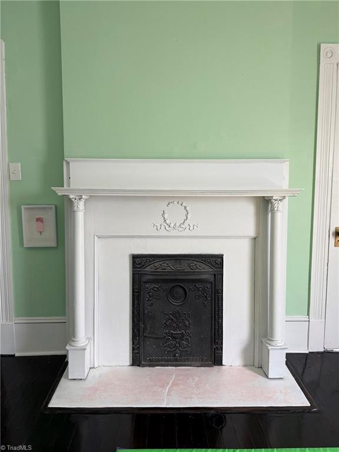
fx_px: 313
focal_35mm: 24
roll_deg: +0.1
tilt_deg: -5.7
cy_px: 226
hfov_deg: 56.8
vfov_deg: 71.6
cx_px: 170
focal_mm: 6.76
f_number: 1.78
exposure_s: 1/77
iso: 200
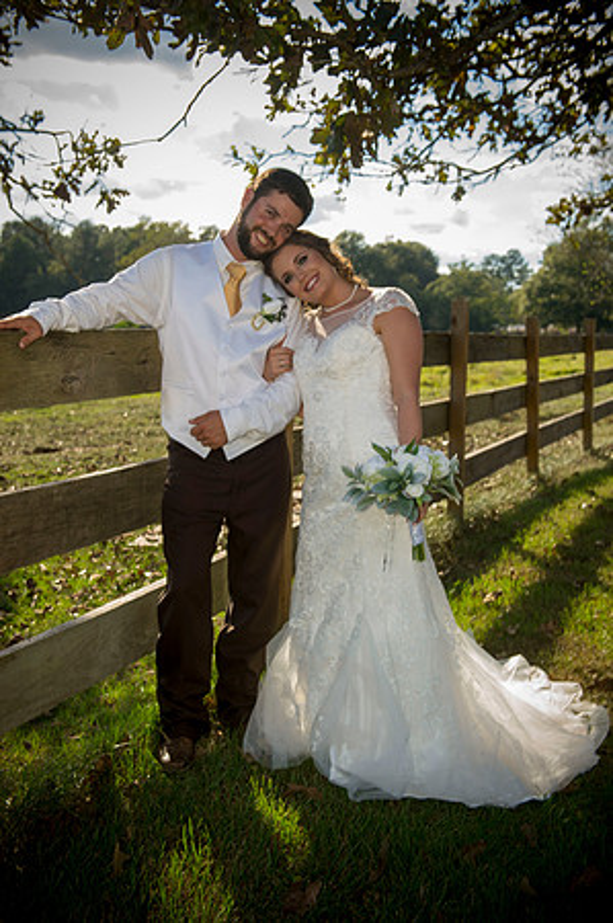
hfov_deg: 31.8
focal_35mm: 42
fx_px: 1075
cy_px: 462
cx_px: 306
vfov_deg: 46.4
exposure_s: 1/250
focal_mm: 42
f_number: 6.3
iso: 200
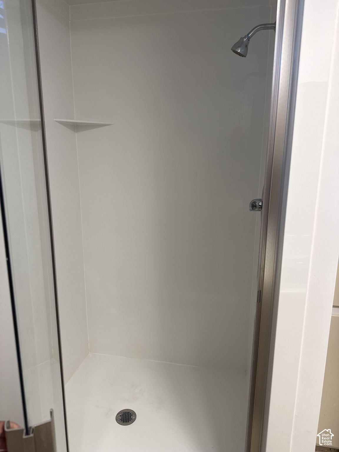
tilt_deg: -12.1
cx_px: 170
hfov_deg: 56.8
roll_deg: -2.4
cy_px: 226
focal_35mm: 24
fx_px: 313
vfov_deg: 71.6
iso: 160
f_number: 1.78
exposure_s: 1/60
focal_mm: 6.76
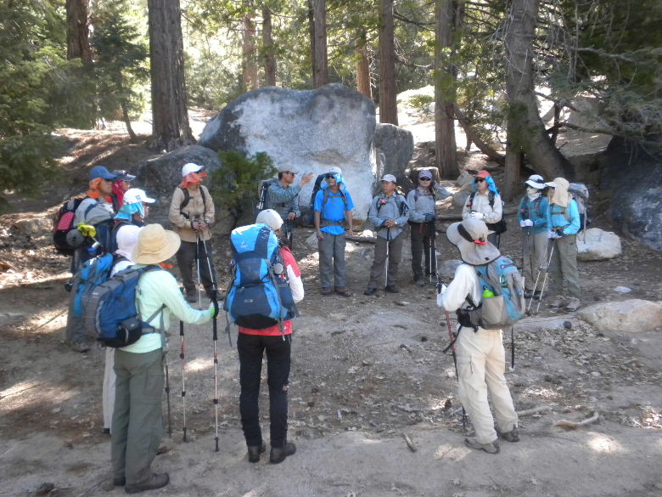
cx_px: 331
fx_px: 708
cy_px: 248
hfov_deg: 50.1
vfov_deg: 38.7
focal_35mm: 37
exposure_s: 1/229
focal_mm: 6.6
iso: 400
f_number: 3.5
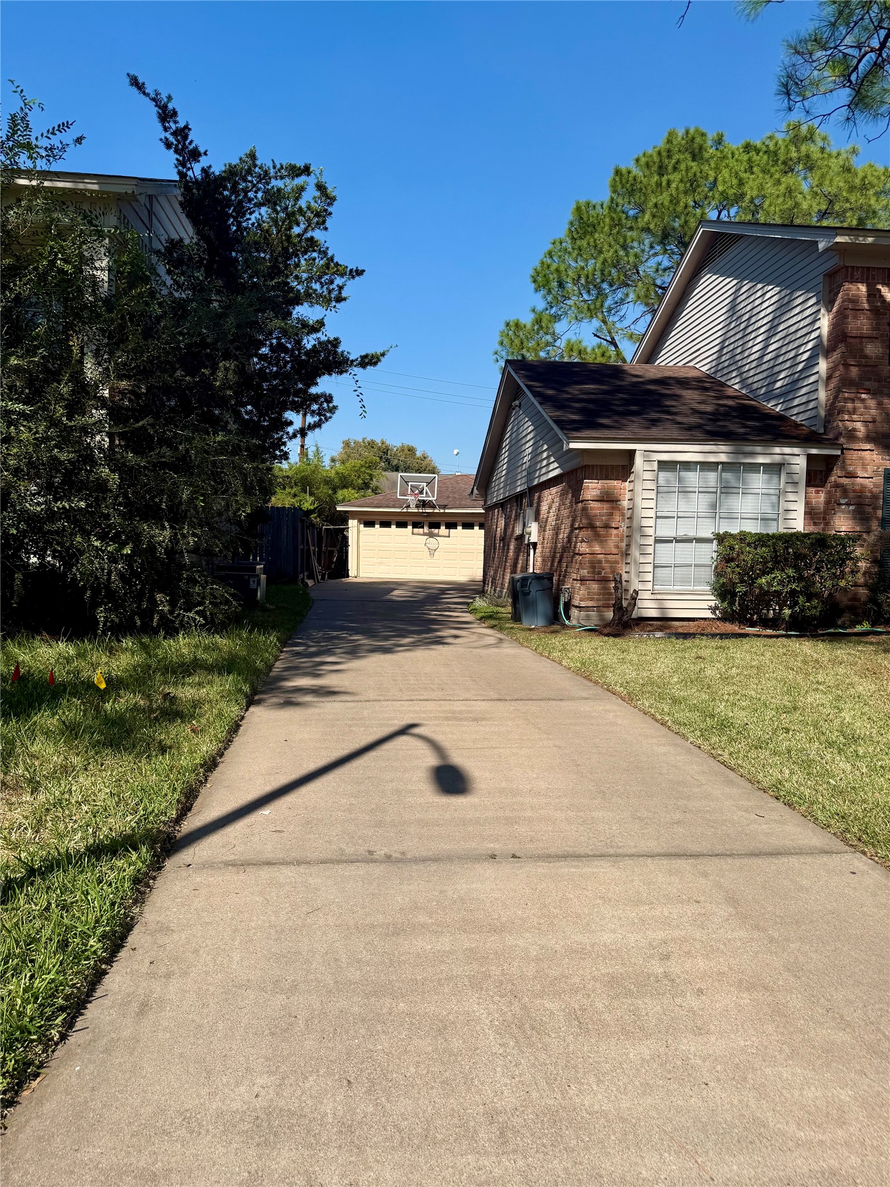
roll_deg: -1.4
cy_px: 594
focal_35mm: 24
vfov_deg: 71.6
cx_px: 445
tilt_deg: -3.1
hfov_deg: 56.8
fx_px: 823
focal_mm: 6.76
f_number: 1.78
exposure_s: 1/5319
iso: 80
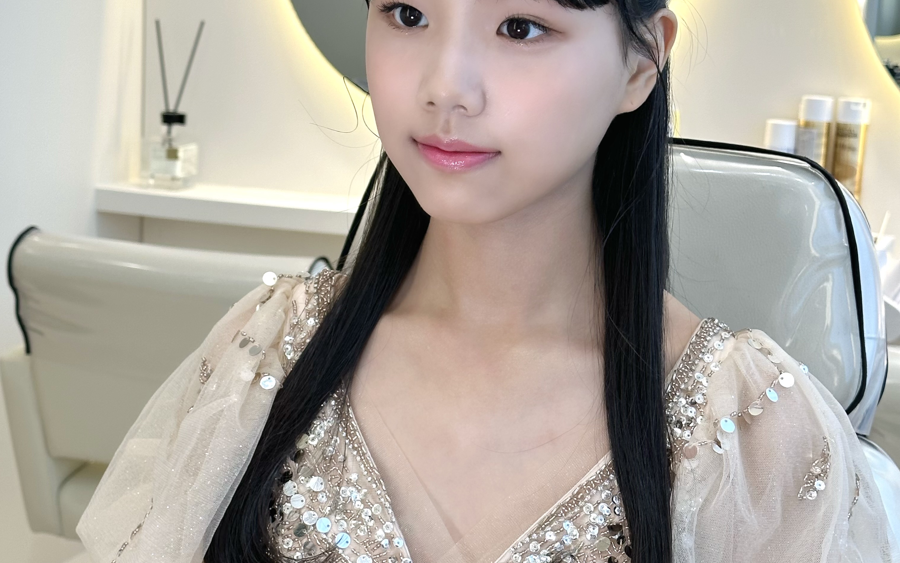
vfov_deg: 19.1
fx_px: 1668
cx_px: 450
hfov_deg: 30.2
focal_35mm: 68
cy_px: 238
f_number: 1.78
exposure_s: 1/120
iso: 50
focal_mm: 6.86
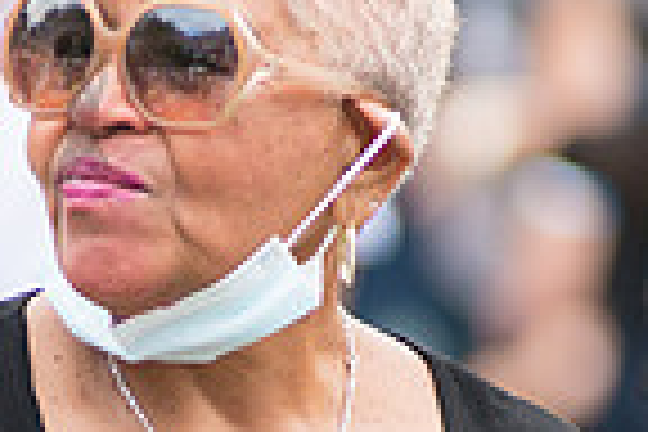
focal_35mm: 746
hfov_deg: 2.8
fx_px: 13427
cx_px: 81
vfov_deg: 1.8
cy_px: 538
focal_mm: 185
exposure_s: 1/640
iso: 500
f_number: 3.2
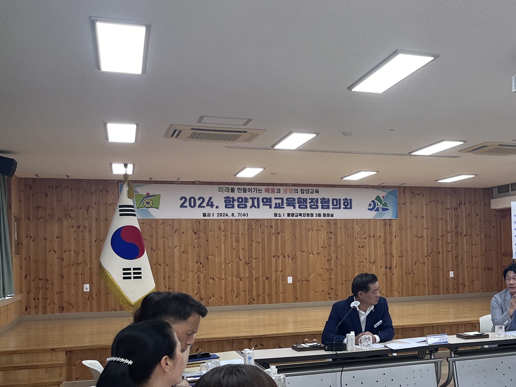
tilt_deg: +0.1
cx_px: 493
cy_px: 247
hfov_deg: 35.3
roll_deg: +1.6
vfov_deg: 29.0
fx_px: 745
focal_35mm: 50
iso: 100
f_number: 1.6
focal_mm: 5.1
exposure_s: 1/120
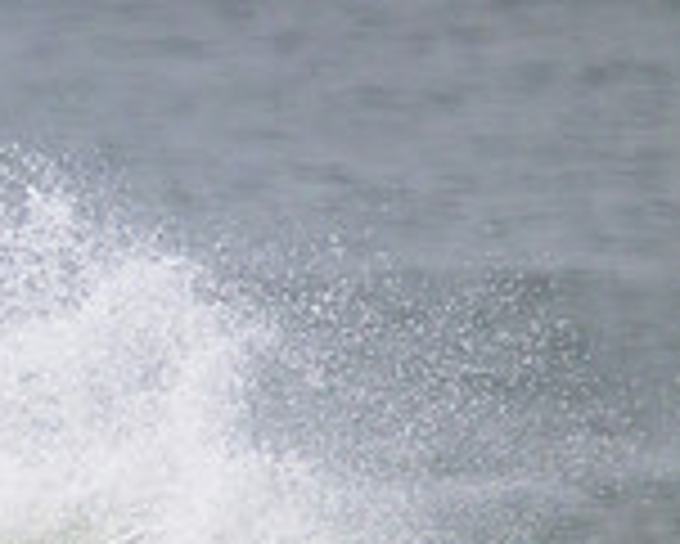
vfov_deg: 0.5
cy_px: 834
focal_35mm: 2882
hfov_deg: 0.7
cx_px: -581
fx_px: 58039
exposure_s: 1/2000
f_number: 11
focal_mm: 800
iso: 1800
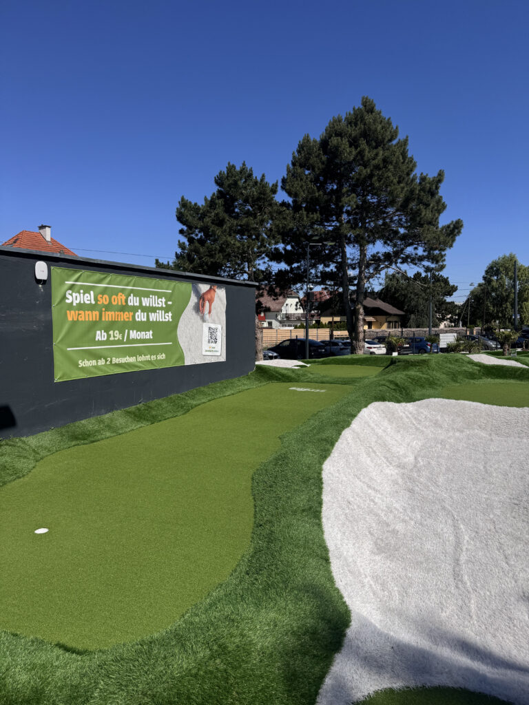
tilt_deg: -3.6
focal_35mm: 24
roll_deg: -0.4
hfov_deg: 56.8
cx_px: 264
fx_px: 489
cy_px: 352
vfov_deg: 71.6
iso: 80
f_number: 1.78
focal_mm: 6.76
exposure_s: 1/7937
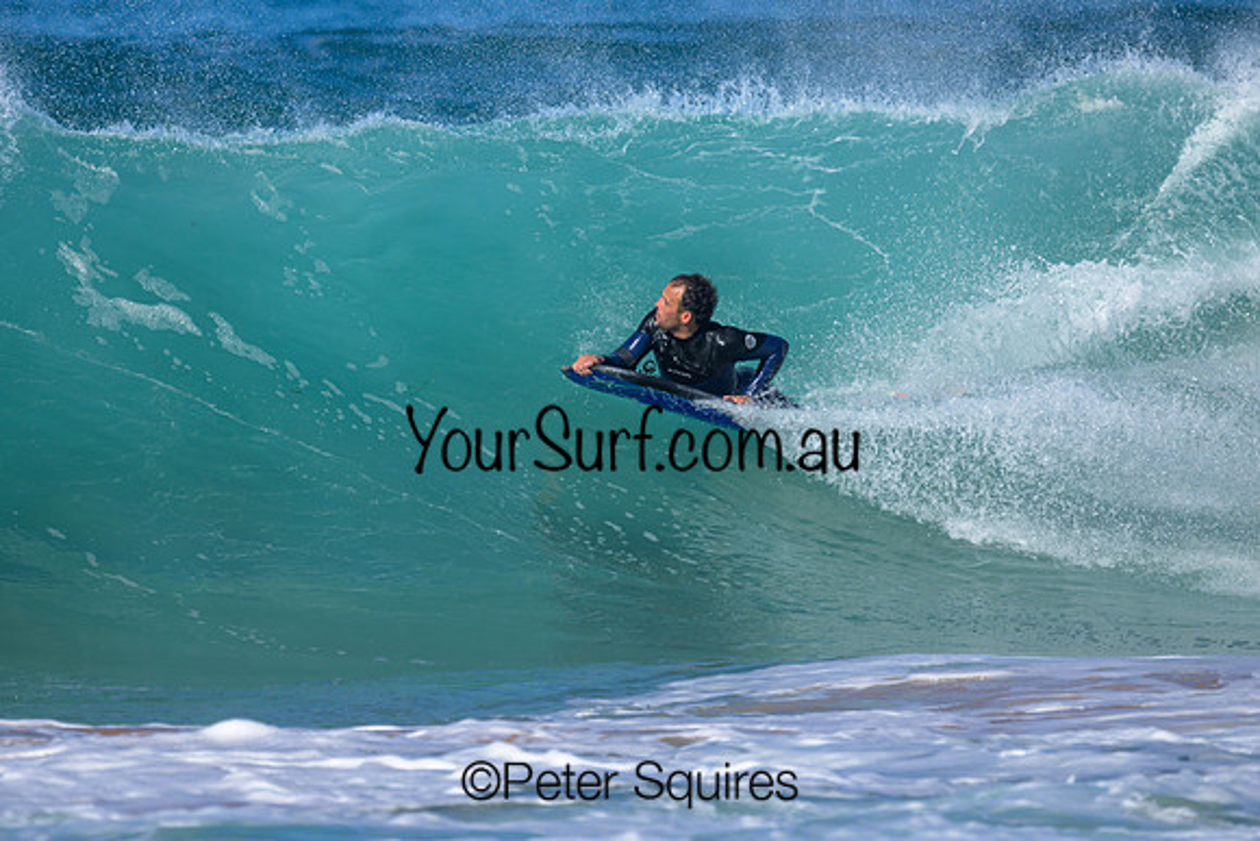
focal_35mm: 889
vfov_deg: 1.5
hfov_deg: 2.3
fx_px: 31107
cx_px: 575
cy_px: 418
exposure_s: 1/2000
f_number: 6.3
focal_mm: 800
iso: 280
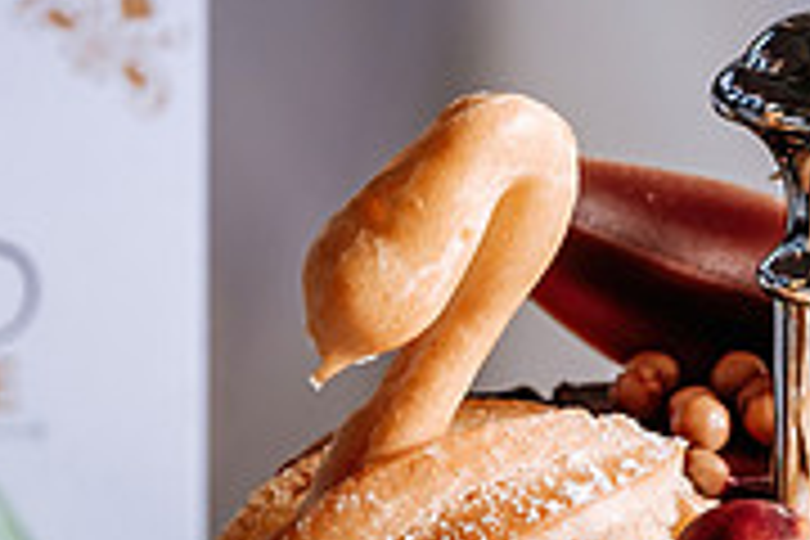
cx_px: 562
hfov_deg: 5.1
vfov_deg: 3.4
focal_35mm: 406
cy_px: 650
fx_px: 9134
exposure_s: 1/125
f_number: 8
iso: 200
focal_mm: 83.8
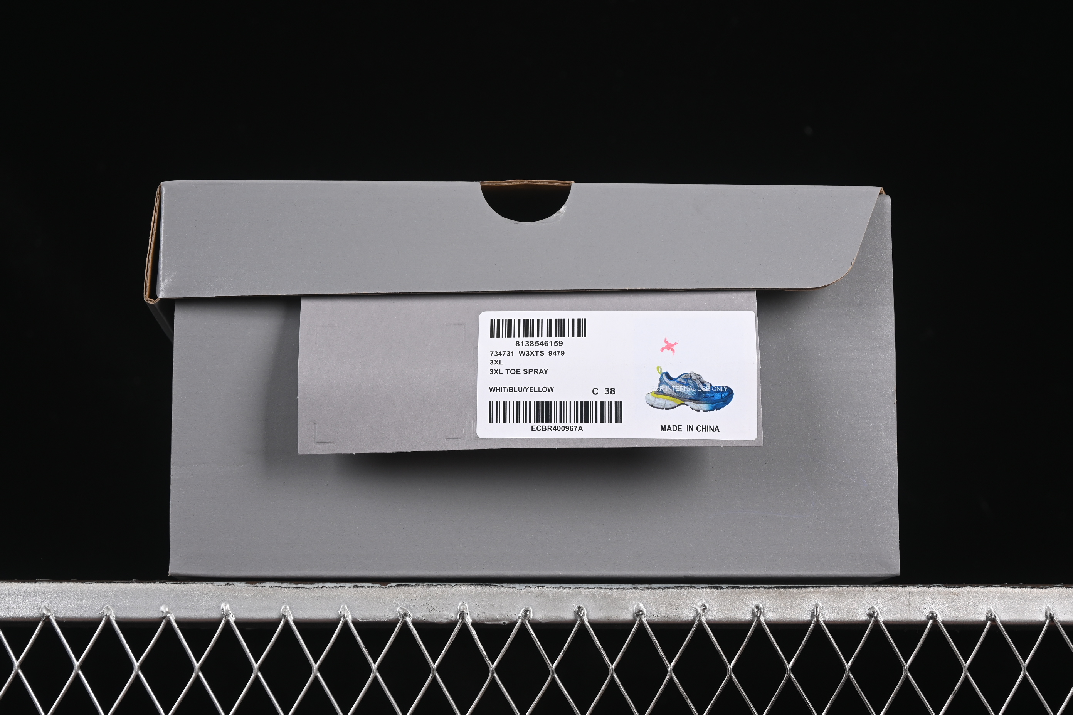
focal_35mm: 75
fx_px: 2235
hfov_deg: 27.0
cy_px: 358
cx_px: 536
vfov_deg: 18.2
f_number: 7.1
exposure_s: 1/60
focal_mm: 50
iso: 160
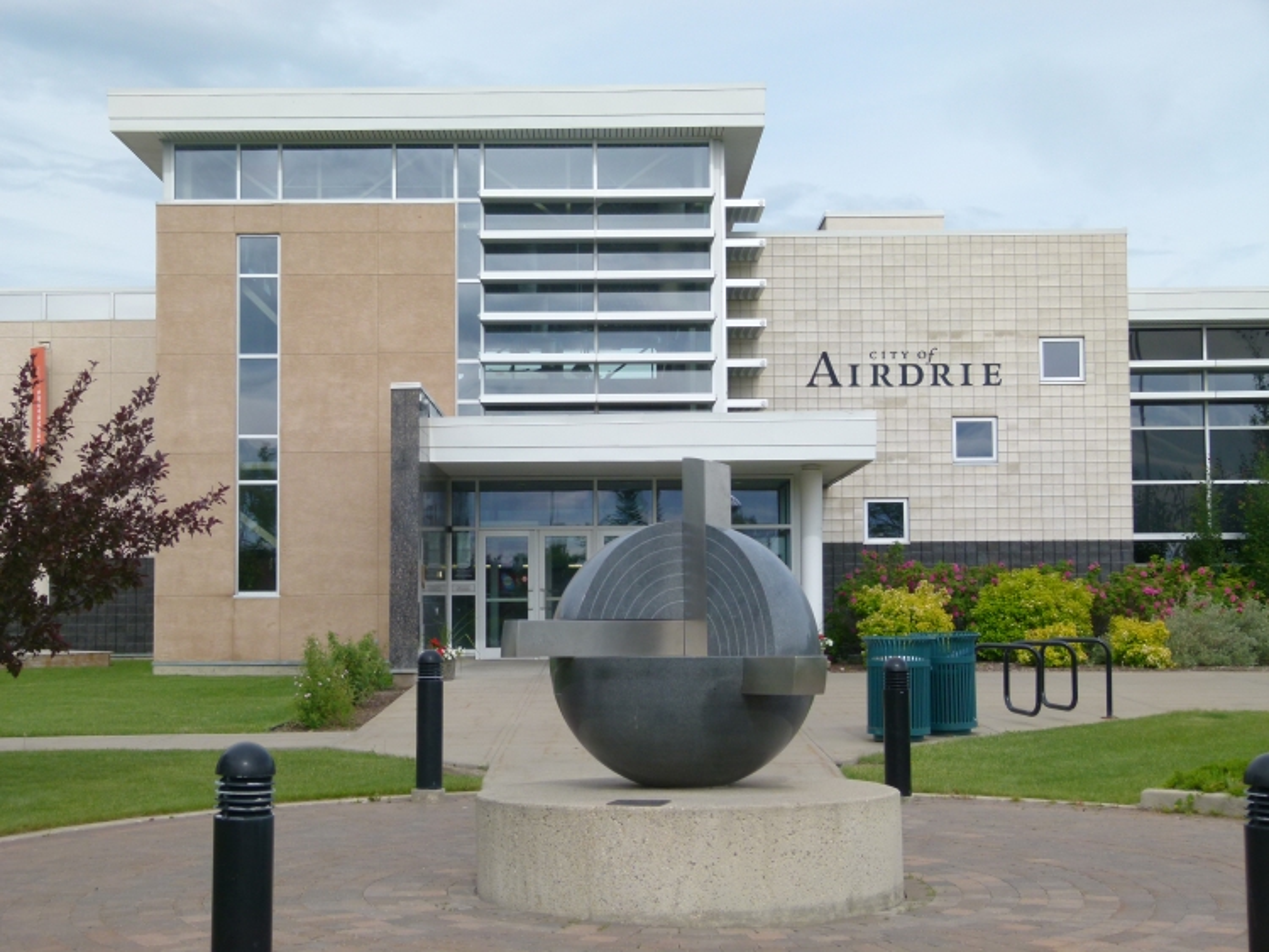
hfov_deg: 34.9
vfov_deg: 26.6
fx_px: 2017
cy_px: 476
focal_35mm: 55
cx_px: 634
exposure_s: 1/800
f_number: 3.2
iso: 100
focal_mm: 10
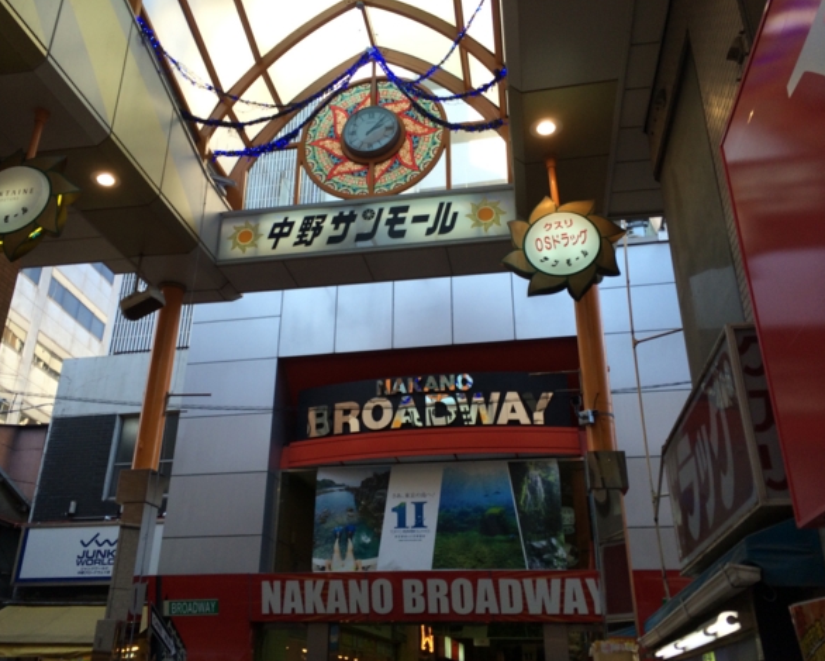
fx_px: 781
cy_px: 331
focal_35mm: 32
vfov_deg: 45.8
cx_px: 382
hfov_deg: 55.6
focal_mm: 4.12
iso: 32
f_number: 2.2
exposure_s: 1/265
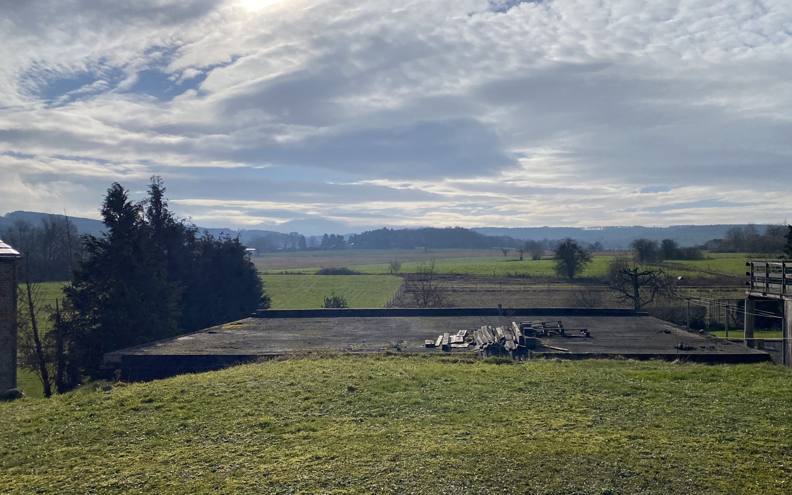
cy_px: 264
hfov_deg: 57.7
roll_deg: -0.1
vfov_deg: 38.3
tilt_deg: -0.1
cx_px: 474
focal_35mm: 33
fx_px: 712
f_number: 1.8
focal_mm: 4.25
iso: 40
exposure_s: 1/14286
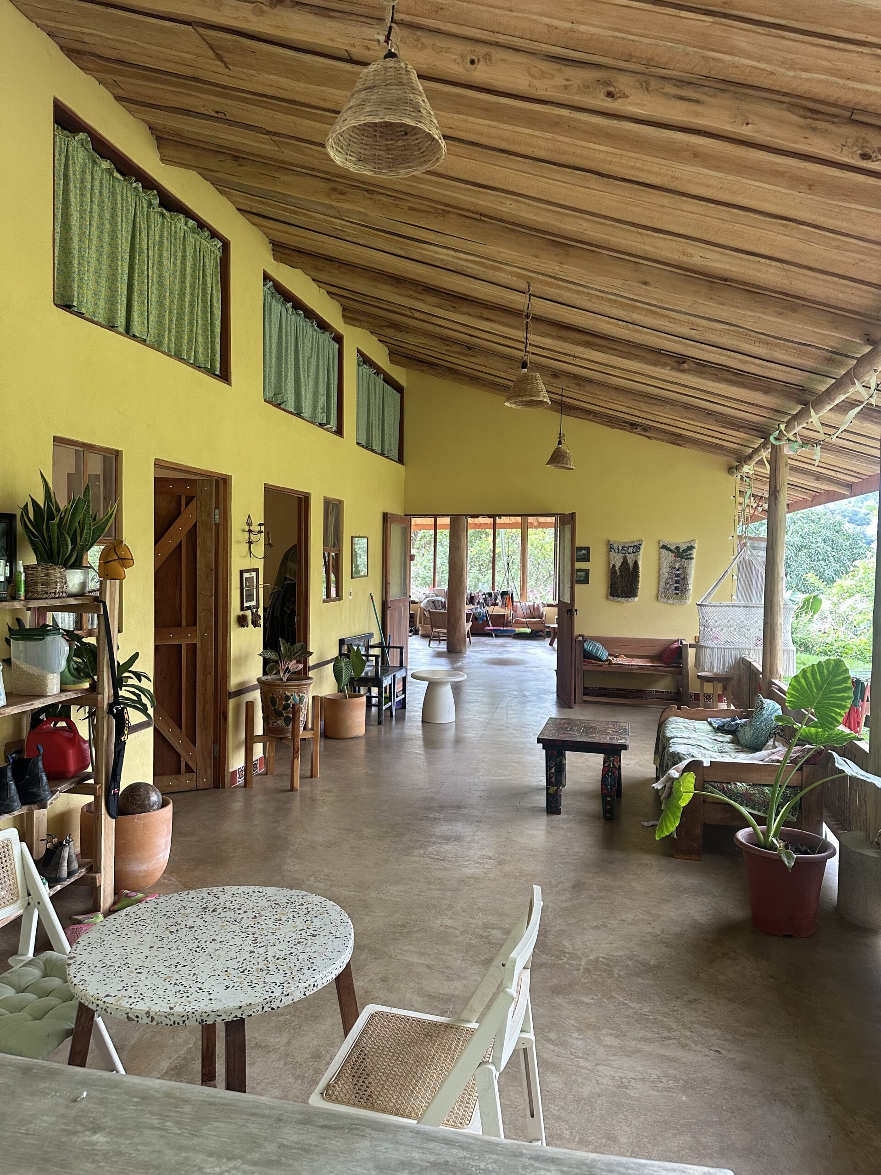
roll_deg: -1.6
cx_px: 440
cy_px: 588
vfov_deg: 71.6
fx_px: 814
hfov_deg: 56.8
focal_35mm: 24
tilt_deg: -1.3
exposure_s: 1/98
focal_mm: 6.86
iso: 250
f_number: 1.78
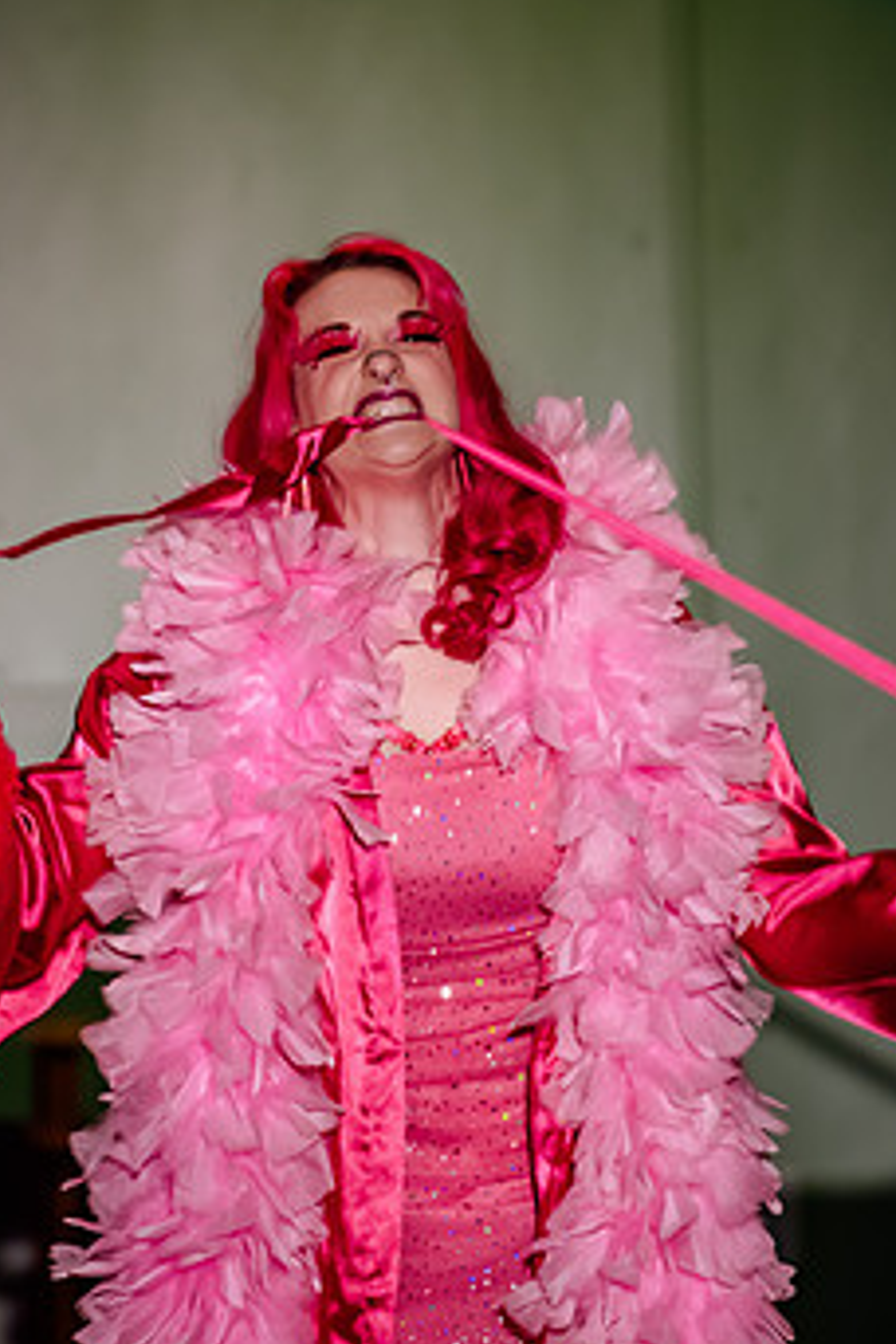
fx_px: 15305
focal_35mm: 410
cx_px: 188
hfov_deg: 3.4
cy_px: 559
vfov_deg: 5.0
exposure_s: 1/250
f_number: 2.8
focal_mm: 200
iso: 800
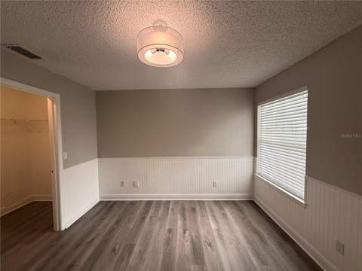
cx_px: 181
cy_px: 136
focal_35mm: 14
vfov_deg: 85.7
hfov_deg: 102.1
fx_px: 146
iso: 200
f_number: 2.2
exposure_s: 1/120
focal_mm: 2.22
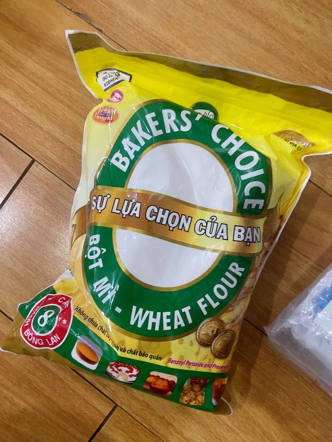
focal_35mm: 26
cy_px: 221
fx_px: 332
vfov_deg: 67.3
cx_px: 166
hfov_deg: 53.1
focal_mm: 4.25
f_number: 1.8
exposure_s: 1/50
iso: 200
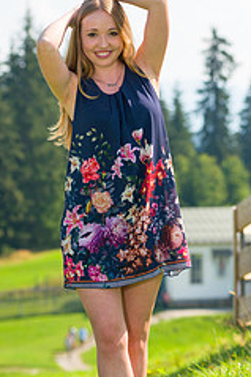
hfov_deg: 6.9
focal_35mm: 198
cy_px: 224
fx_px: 2074
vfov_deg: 10.4
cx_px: 156
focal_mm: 105
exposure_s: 1/250
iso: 100
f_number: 5
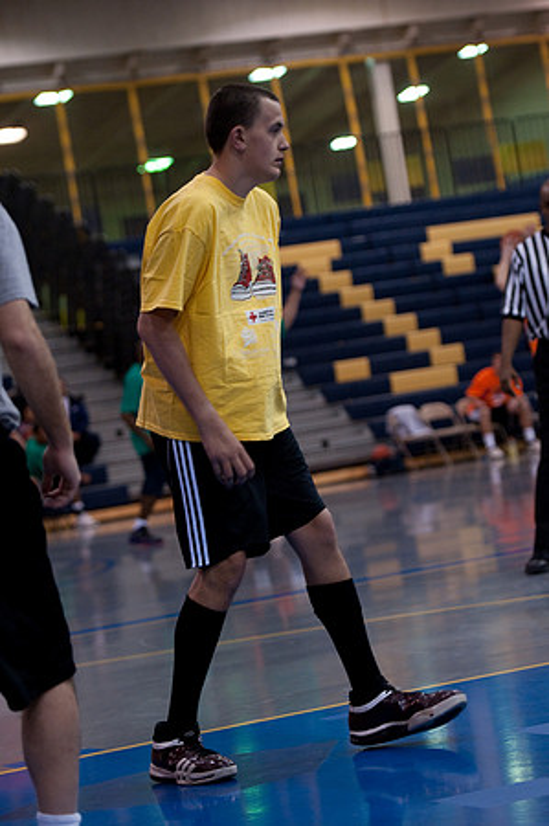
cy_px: 413
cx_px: 274
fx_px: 3164
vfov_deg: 14.9
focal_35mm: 138
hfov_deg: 9.9
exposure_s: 1/200
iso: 800
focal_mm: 92
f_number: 2.8
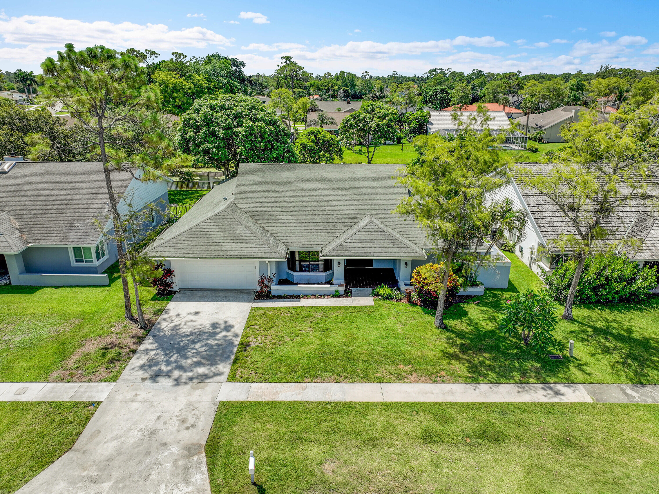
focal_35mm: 24
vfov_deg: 56.8
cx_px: 330
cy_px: 247
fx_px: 457
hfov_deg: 71.6
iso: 100
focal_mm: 12.3
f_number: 2.8
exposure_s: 1/2000
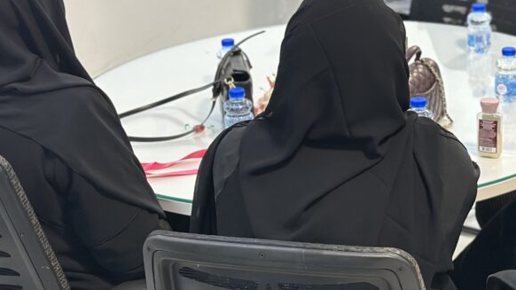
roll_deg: +3.6
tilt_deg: -22.1
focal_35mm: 92
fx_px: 1258
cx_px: 327
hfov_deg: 23.1
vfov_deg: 13.1
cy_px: 166
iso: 200
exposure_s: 1/50
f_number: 1.78
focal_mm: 6.86
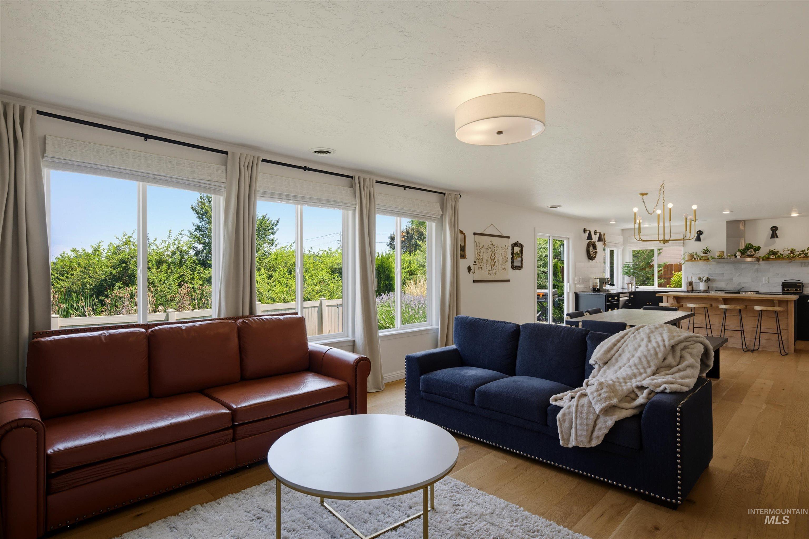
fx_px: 427
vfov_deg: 64.6
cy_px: 270
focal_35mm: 19
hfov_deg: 86.9
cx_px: 404
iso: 200
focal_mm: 19
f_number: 10
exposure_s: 1/20
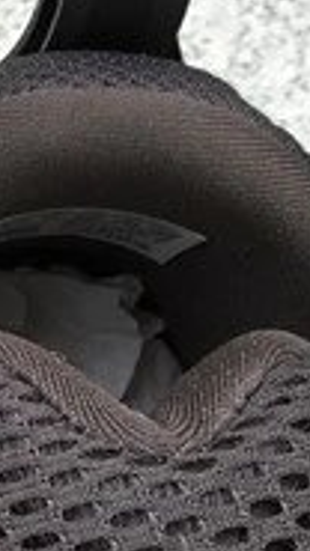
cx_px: -385
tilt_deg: -29.0
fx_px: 2398
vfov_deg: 12.7
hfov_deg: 7.0
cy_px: 704
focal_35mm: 164
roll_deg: +0.0
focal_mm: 3.3
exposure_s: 1/115
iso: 25
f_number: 2.4
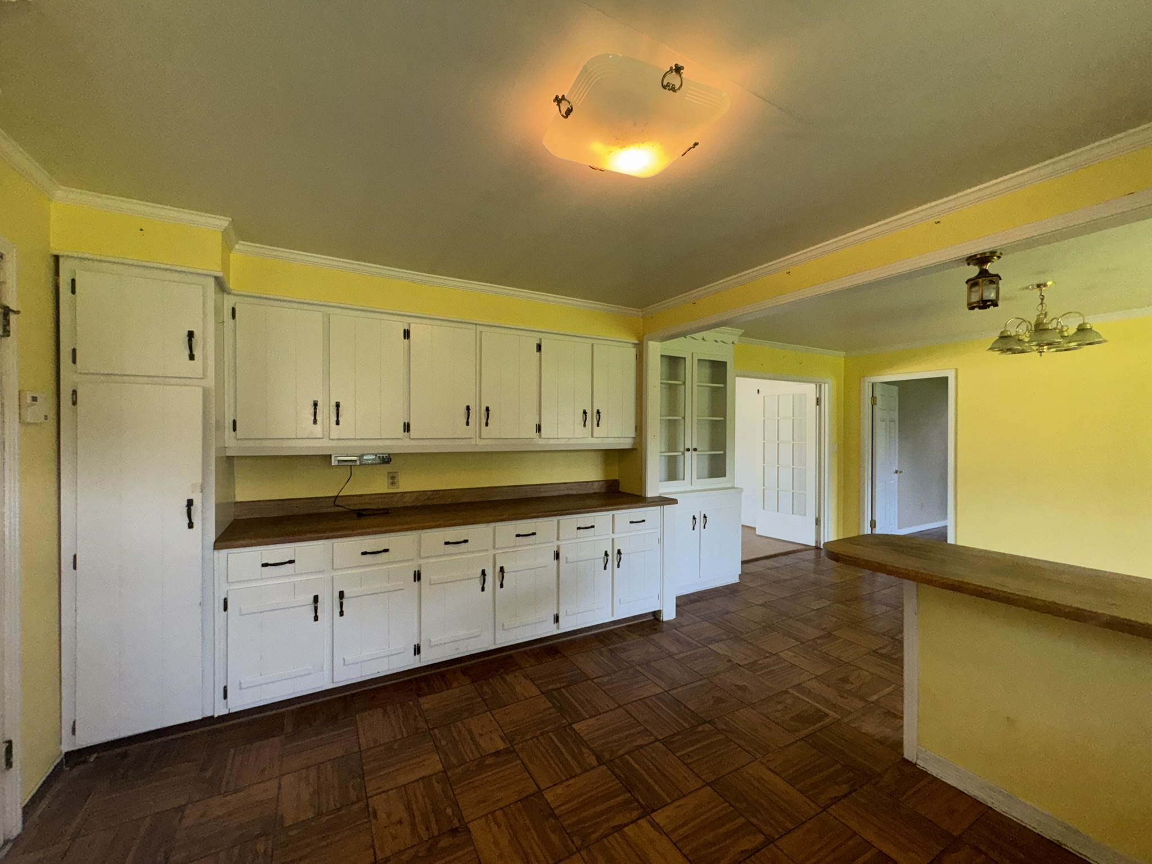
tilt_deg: -0.1
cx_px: 576
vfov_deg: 85.7
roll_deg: +0.2
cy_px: 432
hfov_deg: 102.1
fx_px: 466
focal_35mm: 14
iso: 125
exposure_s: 1/120
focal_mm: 2.22
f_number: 2.2
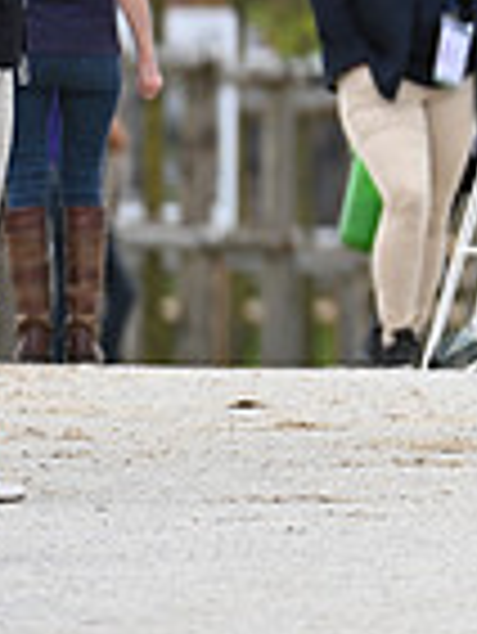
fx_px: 29077
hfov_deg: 0.9
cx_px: 1098
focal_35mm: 1585
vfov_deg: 1.2
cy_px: -146
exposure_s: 1/1600
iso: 640
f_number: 5.6
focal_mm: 400
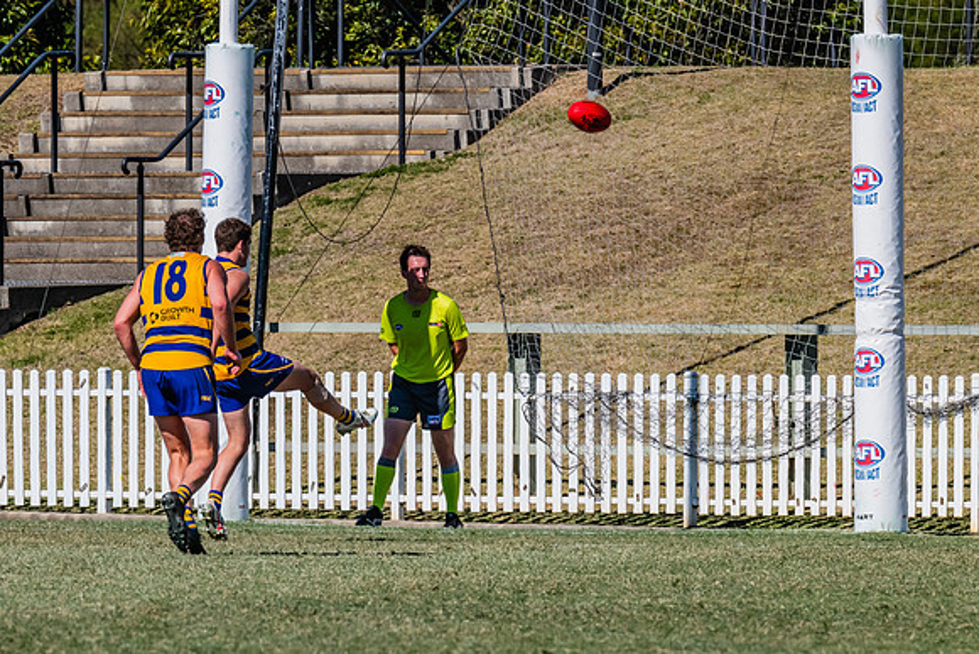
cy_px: 320
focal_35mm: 644
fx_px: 17521
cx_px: 297
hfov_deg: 3.2
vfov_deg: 2.1
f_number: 14
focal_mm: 420
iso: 800
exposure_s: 1/1600
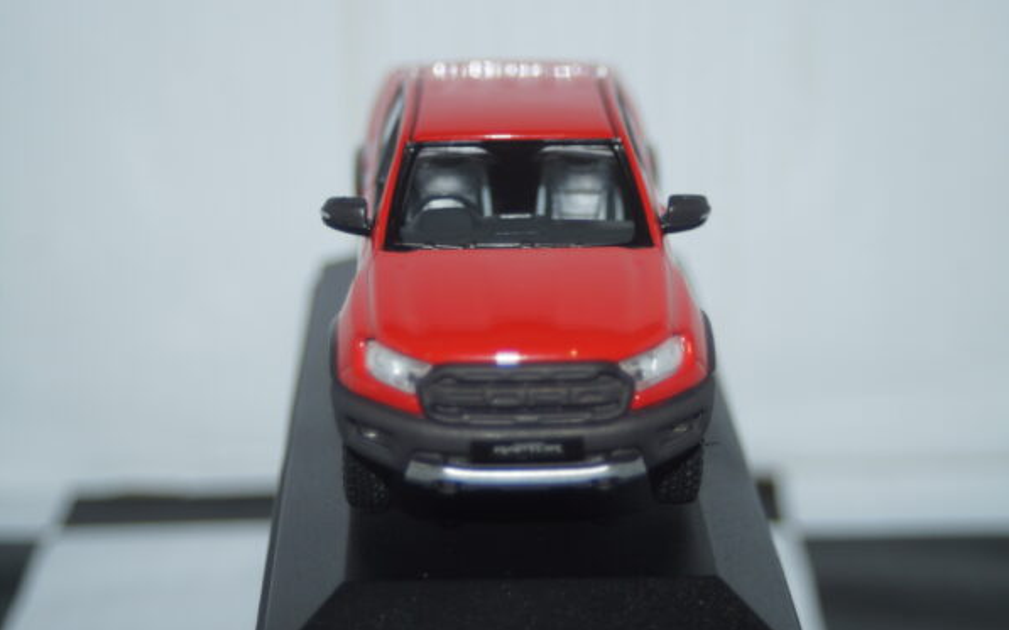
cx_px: 504
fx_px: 2324
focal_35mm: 85
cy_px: 311
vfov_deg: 15.4
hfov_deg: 24.5
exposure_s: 1/80
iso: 200
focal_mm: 55
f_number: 5
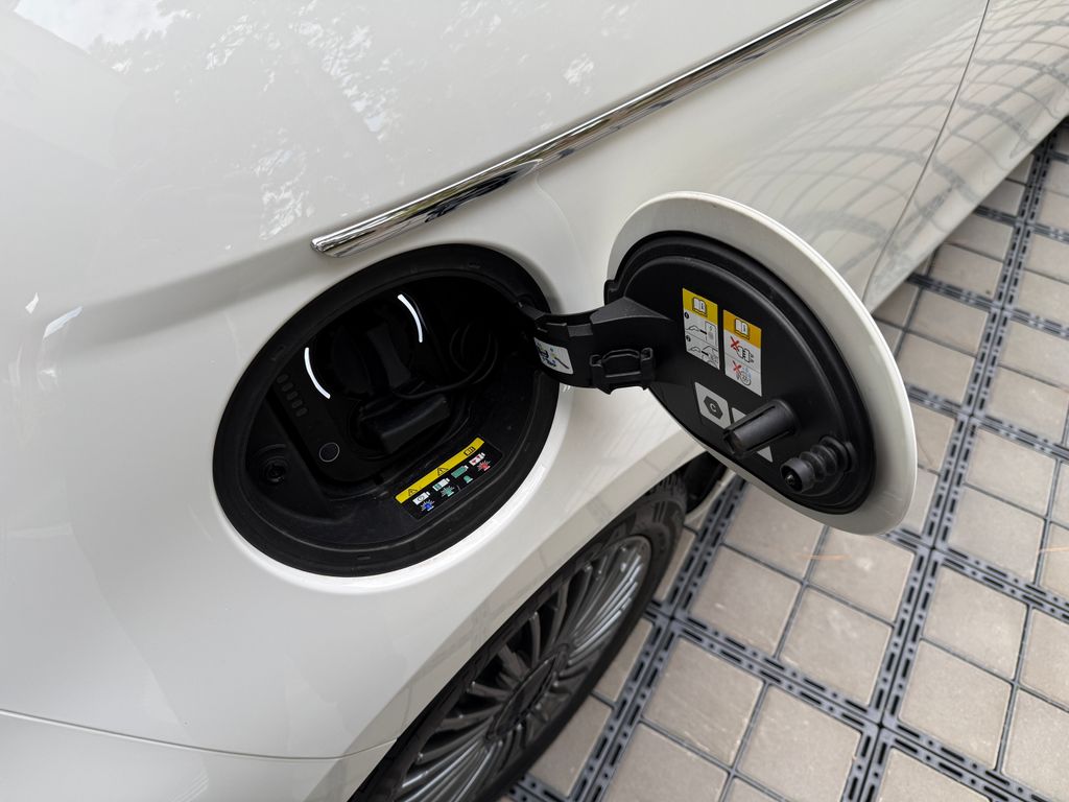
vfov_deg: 56.8
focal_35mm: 24
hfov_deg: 71.6
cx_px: 534
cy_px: 401
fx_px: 741
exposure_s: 1/287
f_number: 1.78
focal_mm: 6.76
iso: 64
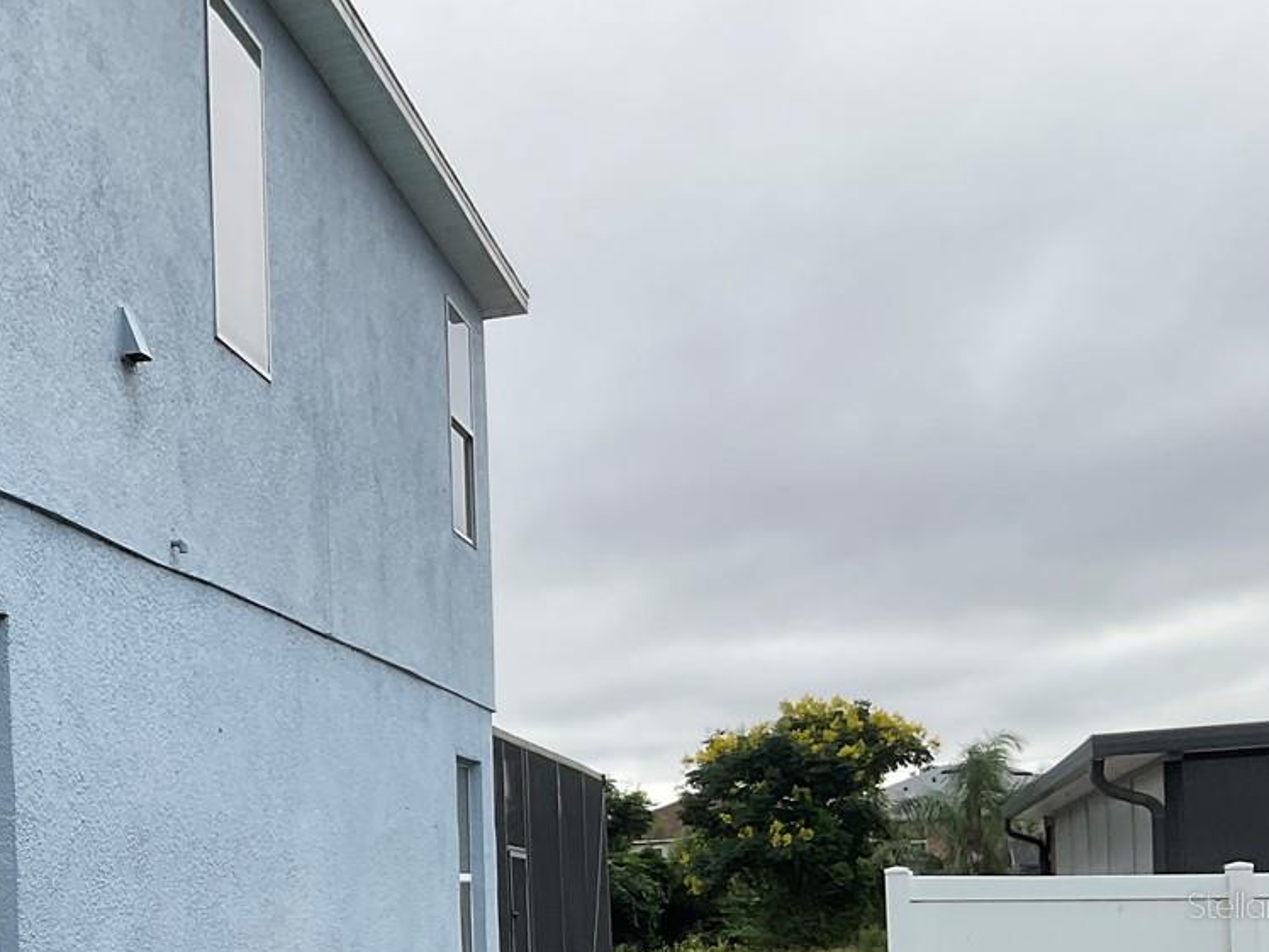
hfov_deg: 29.1
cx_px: -10
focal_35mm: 62
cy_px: 904
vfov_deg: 22.9
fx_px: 2273
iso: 16
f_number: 1.8
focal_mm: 3
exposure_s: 1/606
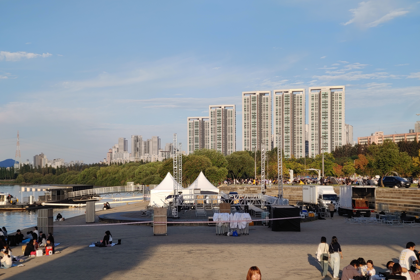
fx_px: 618
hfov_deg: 37.5
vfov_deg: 25.5
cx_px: 210
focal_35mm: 53
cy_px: 157
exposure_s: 1/431
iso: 50
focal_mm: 5.88
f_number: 2.4
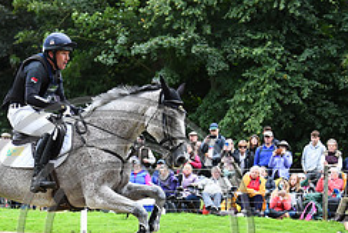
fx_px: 1103
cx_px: 107
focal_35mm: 114
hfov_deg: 17.9
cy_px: 220
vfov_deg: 11.9
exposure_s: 1/1600
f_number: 4.2
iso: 2000
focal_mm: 48
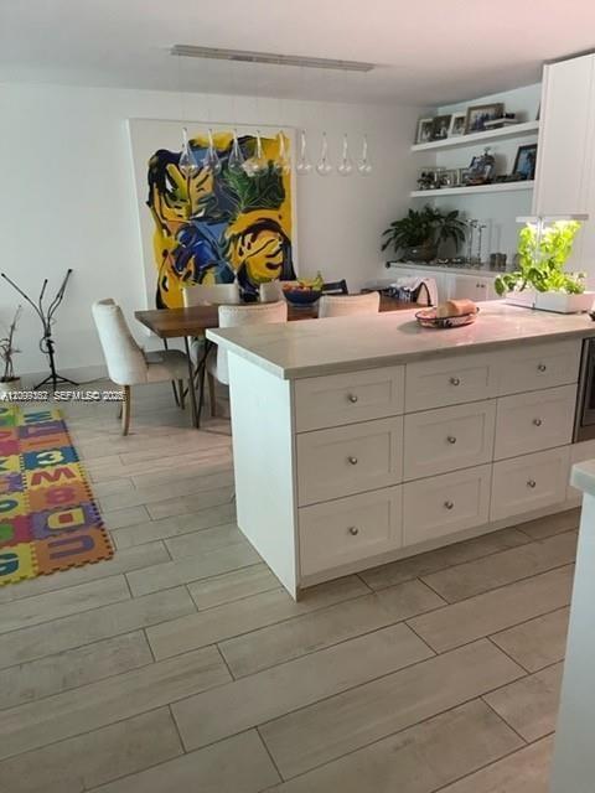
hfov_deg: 53.1
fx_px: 596
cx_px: 298
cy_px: 396
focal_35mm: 26
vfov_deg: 67.3
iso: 500
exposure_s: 1/60
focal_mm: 5.1
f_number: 1.6
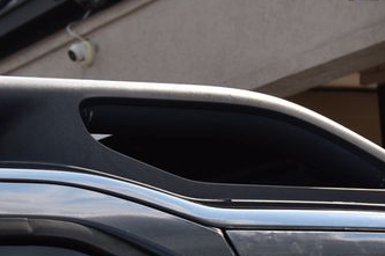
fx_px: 1699
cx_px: 175
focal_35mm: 159
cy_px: 122
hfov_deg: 12.9
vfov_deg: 8.6
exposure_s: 1/500
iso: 400
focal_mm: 55
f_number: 11
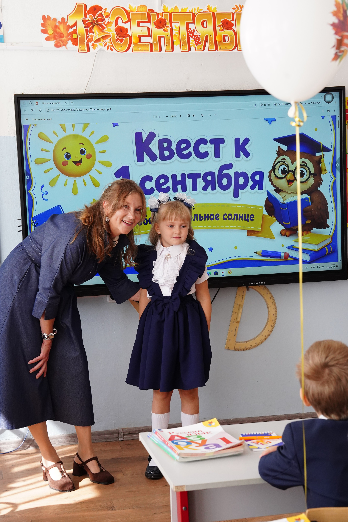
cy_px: 261
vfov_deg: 28.8
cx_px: 174
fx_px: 1015
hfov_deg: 19.5
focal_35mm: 70
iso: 3200
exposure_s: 1/320
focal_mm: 70
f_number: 8
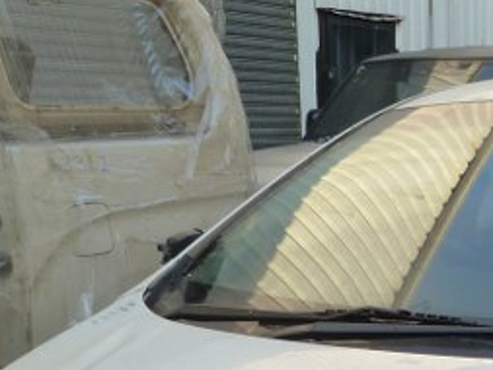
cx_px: 466
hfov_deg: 23.9
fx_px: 1126
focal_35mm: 79
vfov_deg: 16.8
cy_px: 569
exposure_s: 1/125
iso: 125
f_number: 4
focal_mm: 4.5
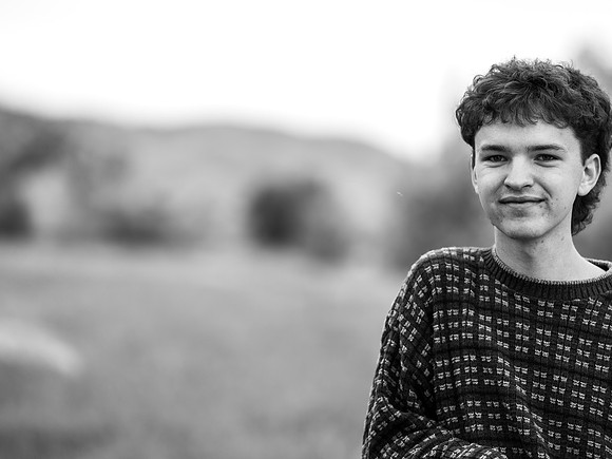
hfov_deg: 11.9
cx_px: 306
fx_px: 2947
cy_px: 230
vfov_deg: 8.9
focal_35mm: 167
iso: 200
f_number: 2.8
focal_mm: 154
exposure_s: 1/125
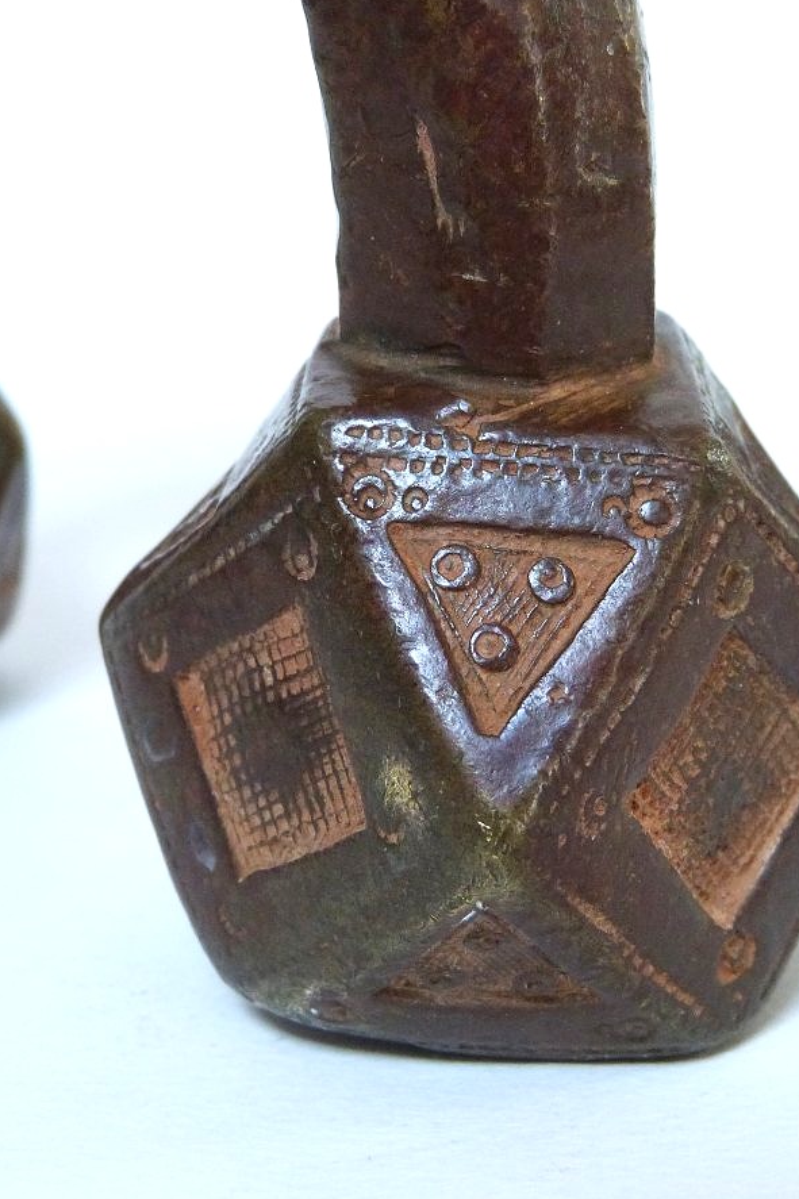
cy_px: 600
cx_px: 549
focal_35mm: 76
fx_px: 2531
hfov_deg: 17.9
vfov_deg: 26.7
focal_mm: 9.7
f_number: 3.2
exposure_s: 1/60
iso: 400
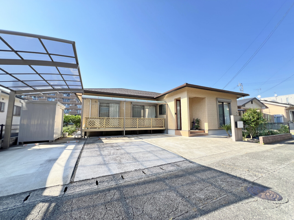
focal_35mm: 13
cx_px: 147
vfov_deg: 89.9
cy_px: 110
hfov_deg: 106.2
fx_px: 110
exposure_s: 1/475
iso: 32
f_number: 1.8
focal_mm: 1.57
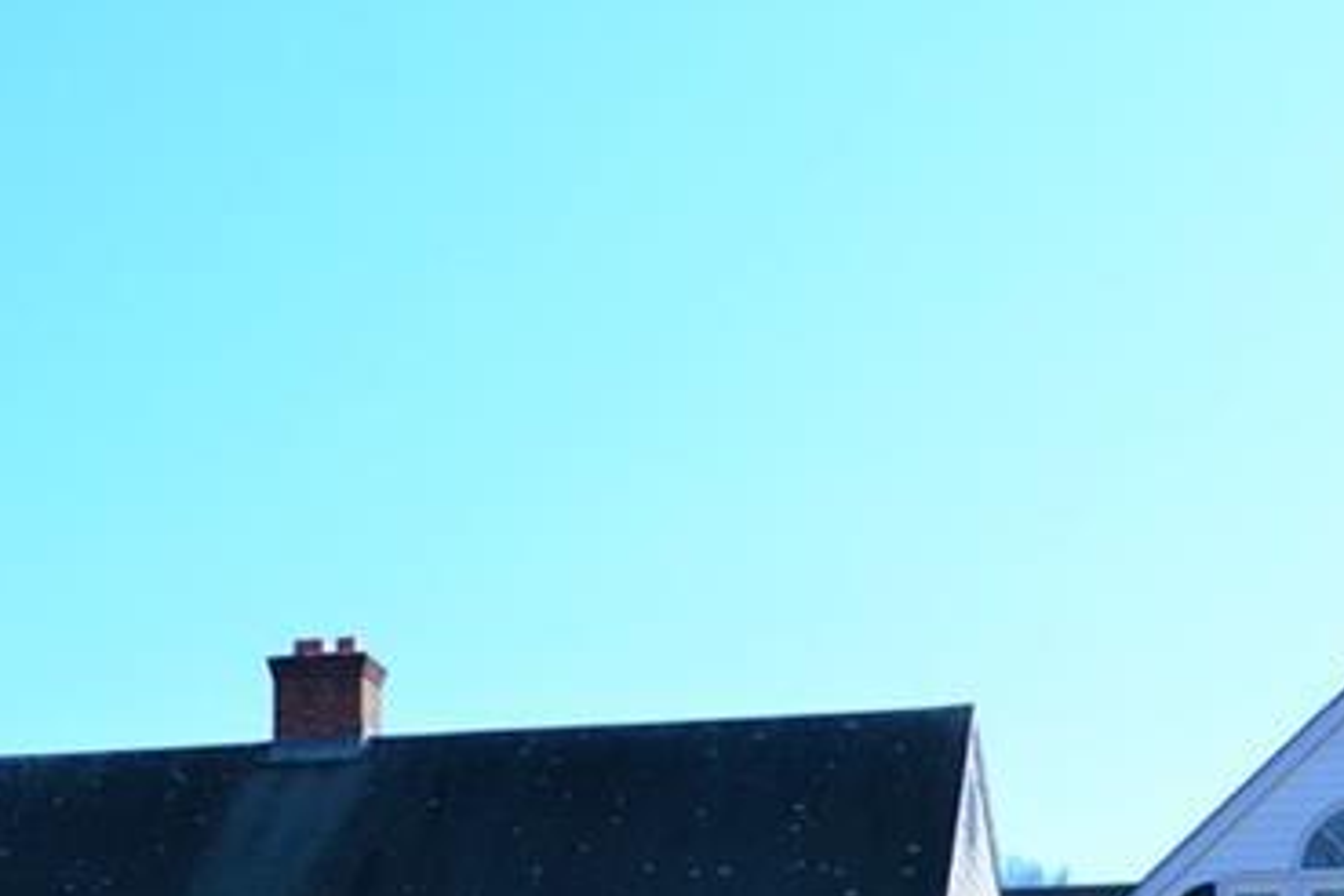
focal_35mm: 83
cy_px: 1040
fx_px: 3098
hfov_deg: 24.3
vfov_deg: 15.9
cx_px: 397
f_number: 5.6
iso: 400
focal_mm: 20
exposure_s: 1/1600
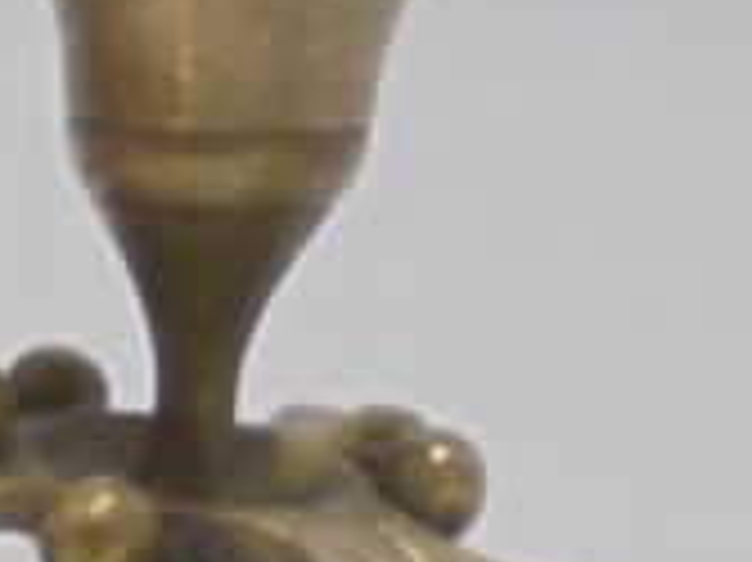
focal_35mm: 156
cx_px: -513
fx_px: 3387
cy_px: 1059
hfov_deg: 11.9
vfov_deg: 9.0
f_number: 3.7
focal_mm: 5.3
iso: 100
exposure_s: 1/80
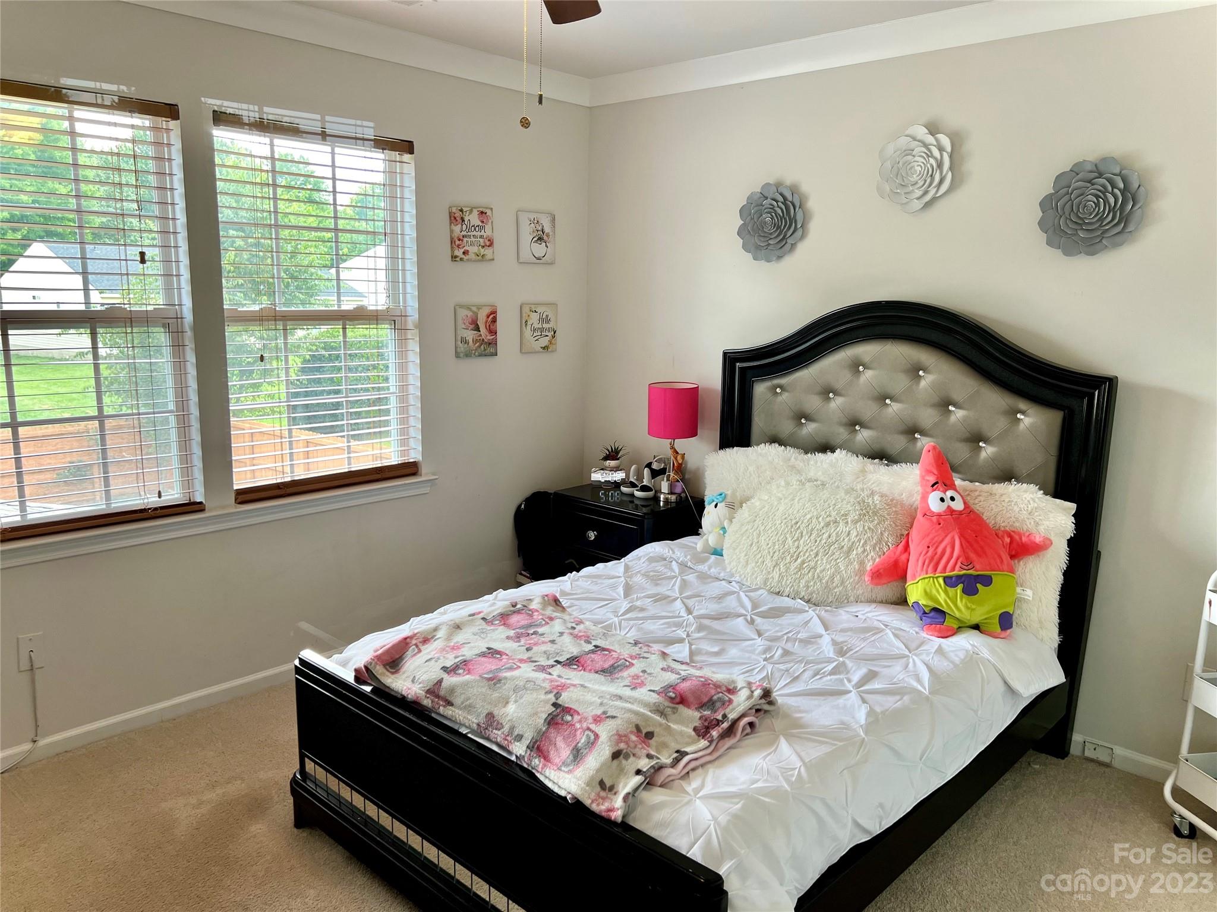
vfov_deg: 53.1
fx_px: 914
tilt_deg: -10.7
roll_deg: -1.4
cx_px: 608
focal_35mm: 26
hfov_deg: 67.3
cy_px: 456
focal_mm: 5.7
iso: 64
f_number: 1.5
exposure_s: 1/120
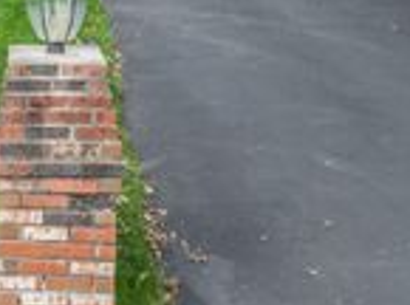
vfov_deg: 16.1
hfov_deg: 22.4
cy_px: -158
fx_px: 981
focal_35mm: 83
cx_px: -31
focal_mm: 12.29
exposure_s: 1/25
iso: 130
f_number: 2.8
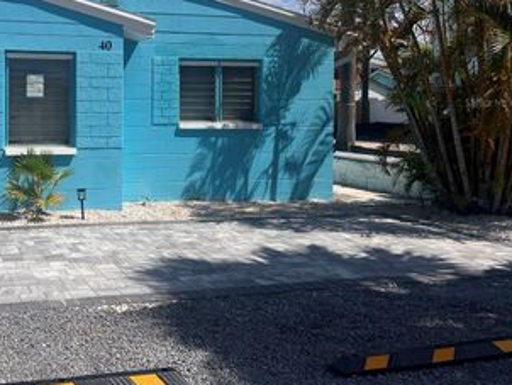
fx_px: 637
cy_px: 103
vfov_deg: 33.1
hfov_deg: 41.6
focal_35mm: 43
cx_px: 92
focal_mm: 5.7
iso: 50
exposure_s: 1/8000
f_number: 1.5
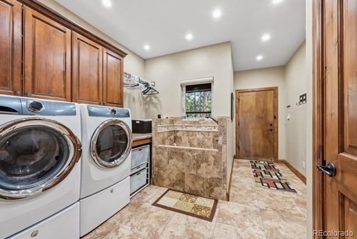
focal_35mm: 14
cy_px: 120
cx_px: 178
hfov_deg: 104.2
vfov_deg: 81.3
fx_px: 139
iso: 400
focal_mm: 14
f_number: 8
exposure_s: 1/2
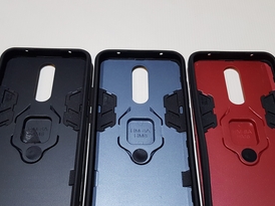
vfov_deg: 37.2
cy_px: 139
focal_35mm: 38
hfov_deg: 49.0
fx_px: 302
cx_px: 139
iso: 200
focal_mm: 4.2
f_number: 1.7
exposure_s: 1/50
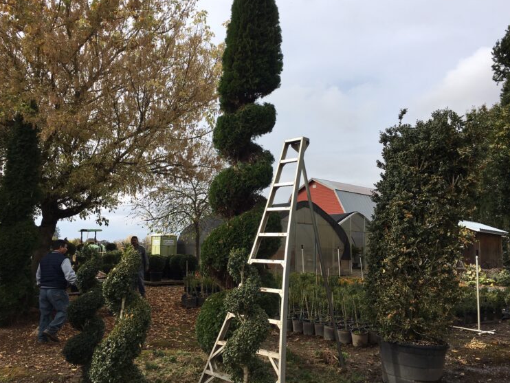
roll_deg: -2.5
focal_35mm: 30
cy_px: 188
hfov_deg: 59.9
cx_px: 256
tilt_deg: +9.1
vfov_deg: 46.8
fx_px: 442
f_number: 2.2
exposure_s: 1/1603
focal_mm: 4.15
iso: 25
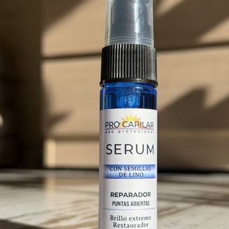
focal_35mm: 67
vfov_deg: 25.7
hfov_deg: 25.7
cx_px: 118
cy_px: 118
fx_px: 501
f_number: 1.78
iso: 64
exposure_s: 1/3378
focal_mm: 6.76
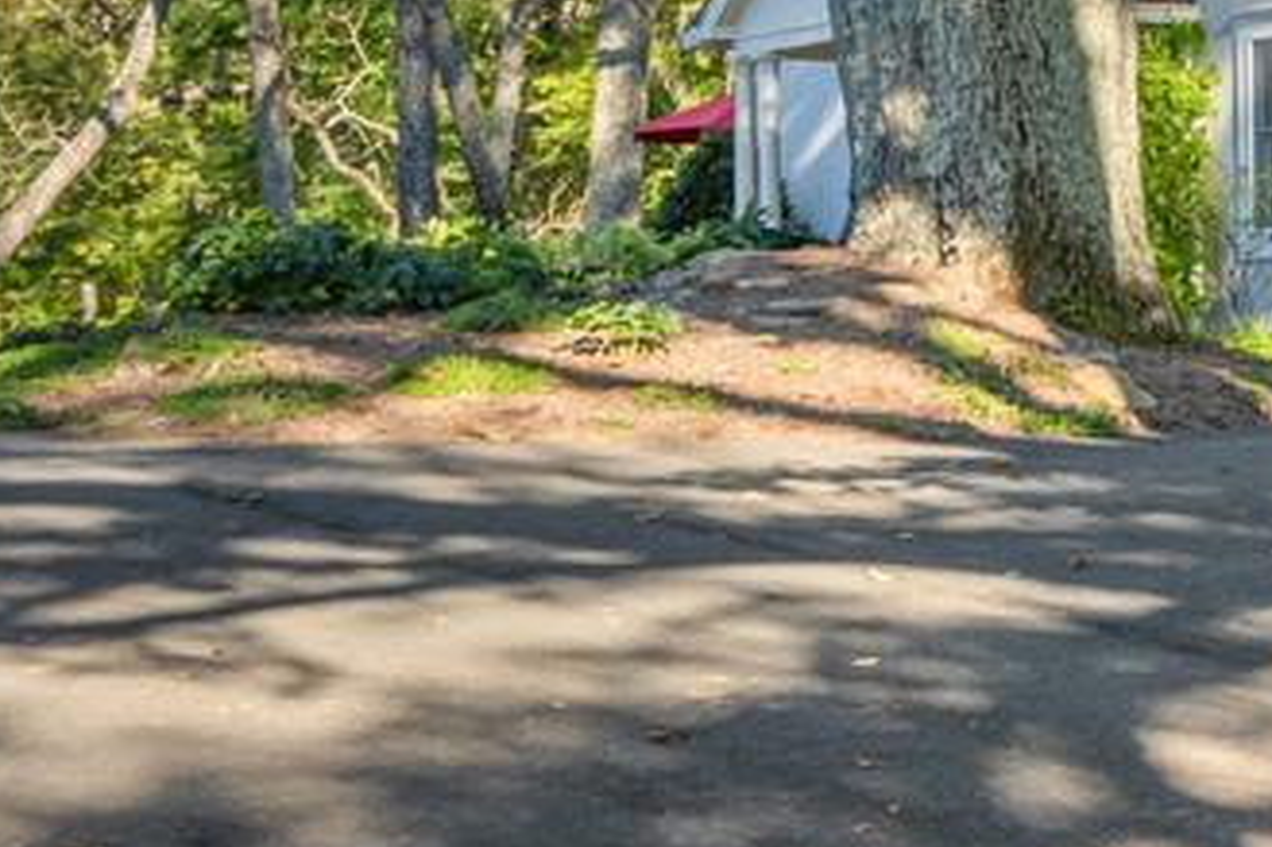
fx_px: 3849
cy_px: 44
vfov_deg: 12.4
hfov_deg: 16.9
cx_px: 1933
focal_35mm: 109
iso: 250
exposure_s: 1/60
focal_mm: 35
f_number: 14
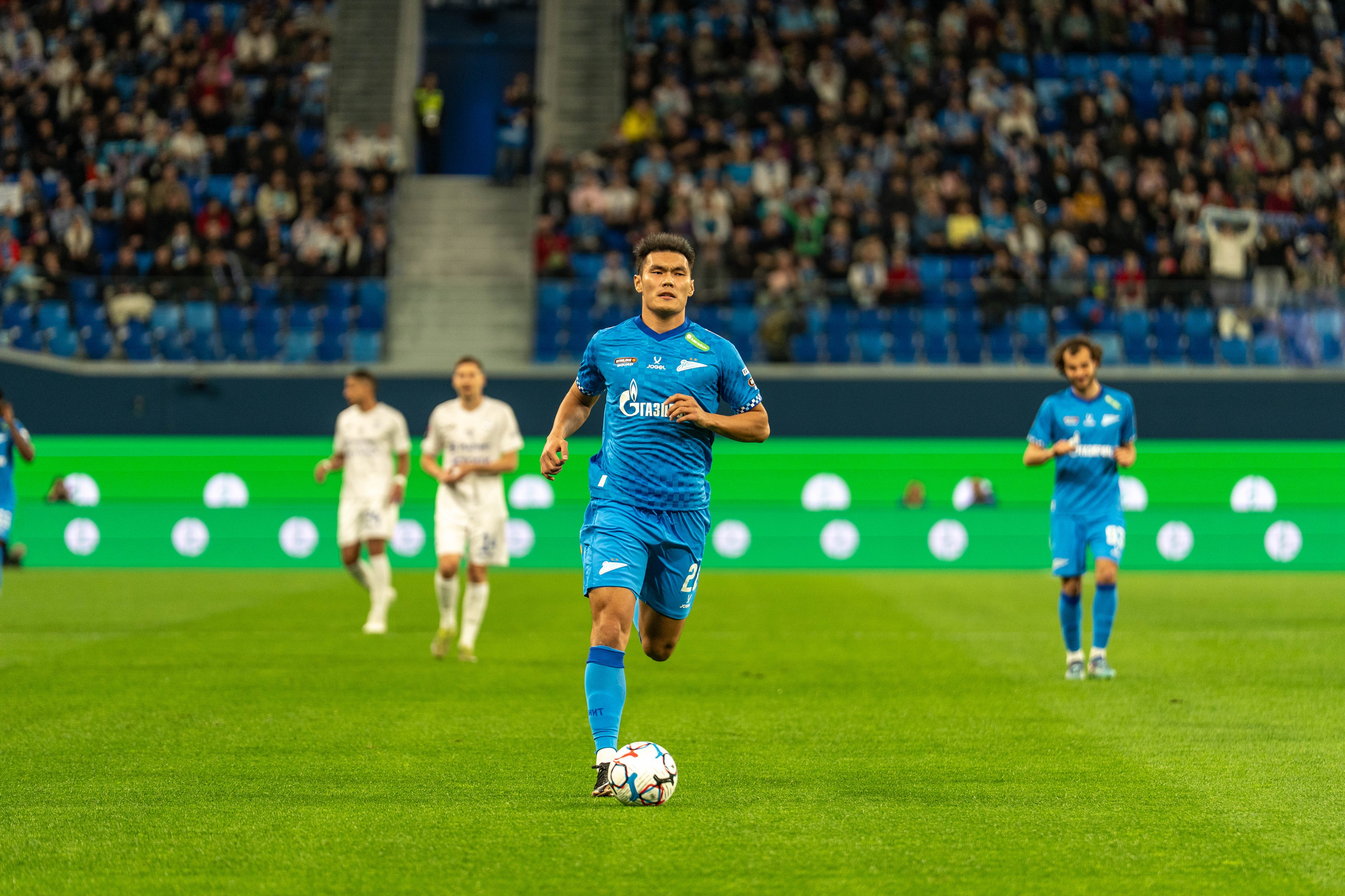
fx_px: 8376
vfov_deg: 6.1
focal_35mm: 224
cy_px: 464
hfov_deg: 9.2
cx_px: 656
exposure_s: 1/1000
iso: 1000
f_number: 2.8
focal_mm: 200
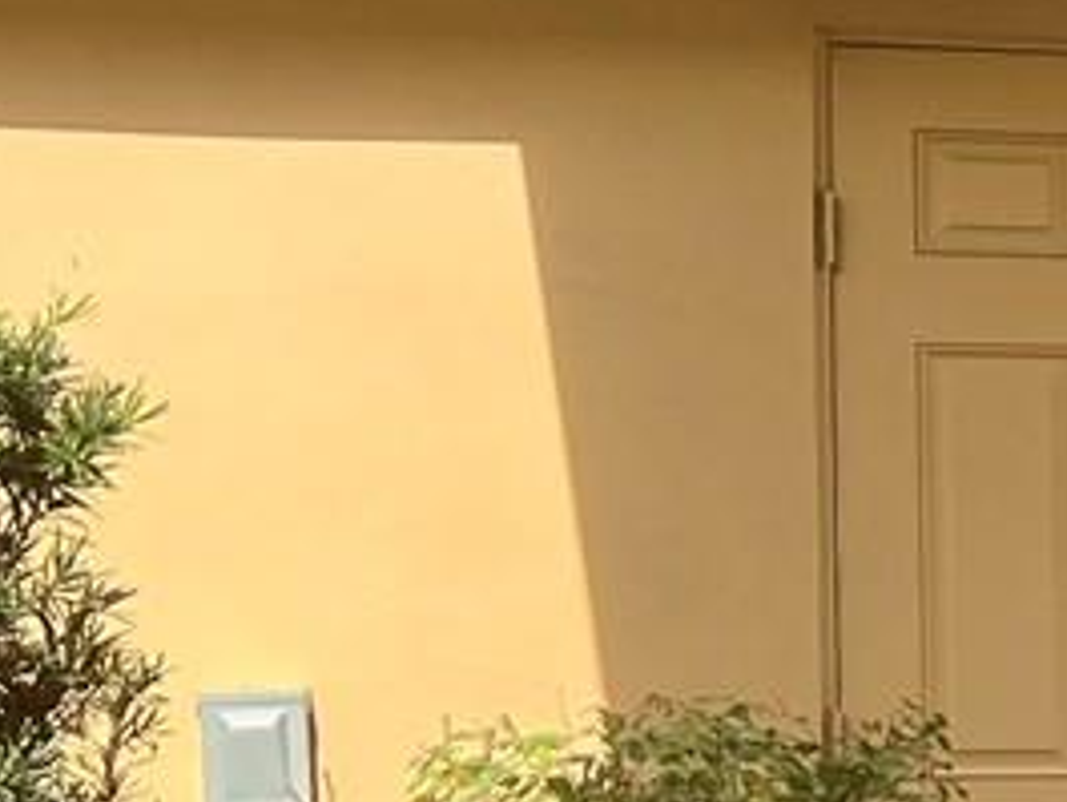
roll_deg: +0.7
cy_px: 778
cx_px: 2424
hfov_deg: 10.9
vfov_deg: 9.4
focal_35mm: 157
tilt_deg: -2.3
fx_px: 4842
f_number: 1.5
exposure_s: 1/3077
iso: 50
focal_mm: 5.7
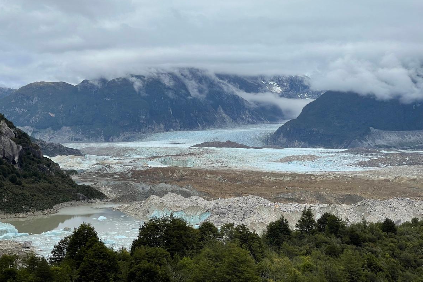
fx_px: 787
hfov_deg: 30.1
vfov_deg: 20.3
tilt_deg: -0.3
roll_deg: -0.3
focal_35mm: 67
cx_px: 211
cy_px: 140
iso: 20
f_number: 2.2
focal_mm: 7.5
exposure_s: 1/1508
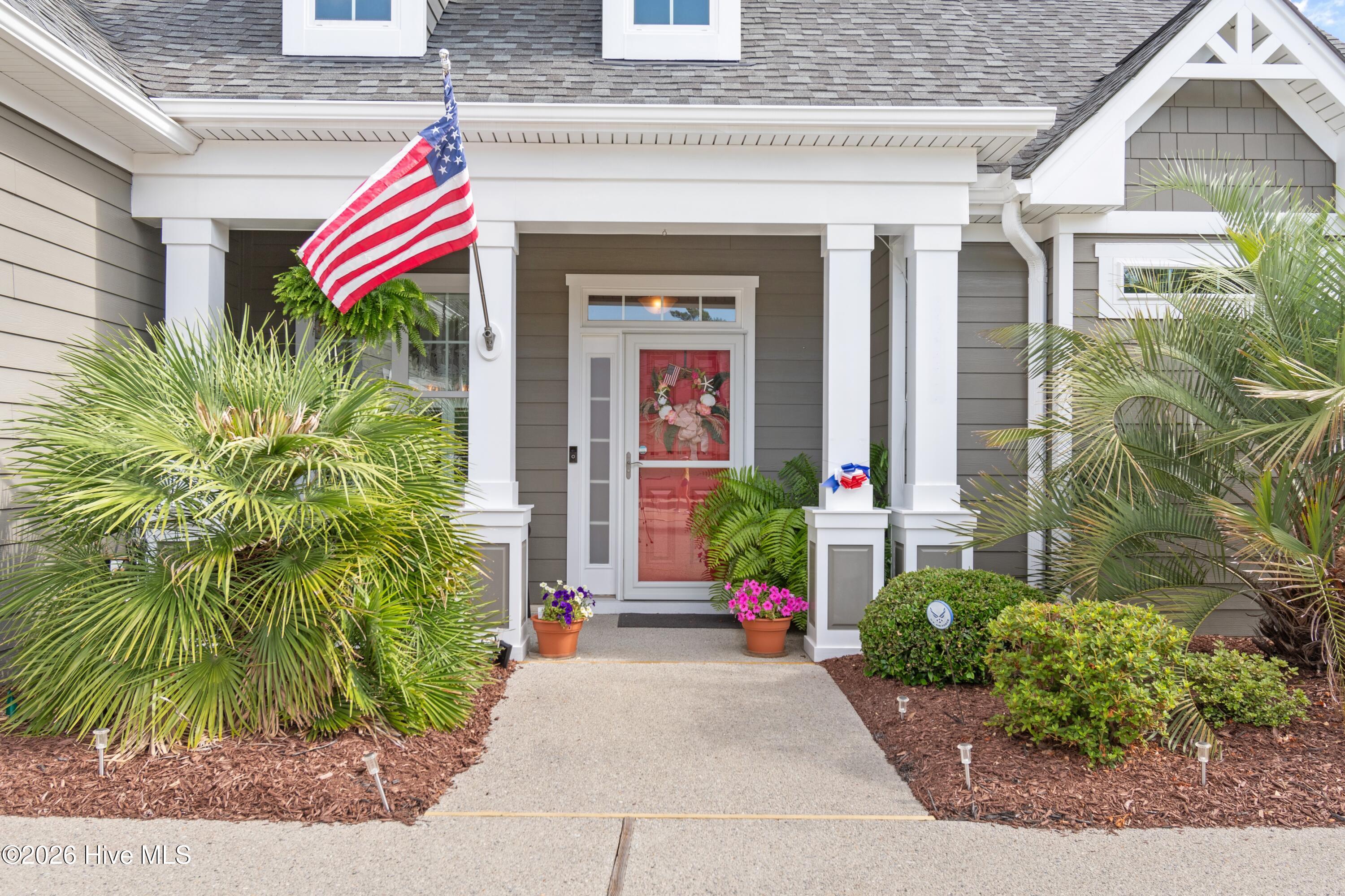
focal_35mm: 30
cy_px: 448
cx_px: 672
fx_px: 1121
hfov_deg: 61.9
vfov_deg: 43.6
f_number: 5.6
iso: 100
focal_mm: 20
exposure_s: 1/40
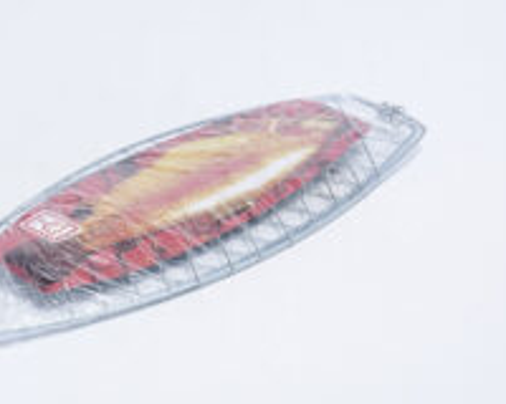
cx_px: 35
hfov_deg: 16.2
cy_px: 241
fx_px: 1752
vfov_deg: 13.2
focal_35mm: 117
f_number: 9
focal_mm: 58
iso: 3200
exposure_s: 1/200
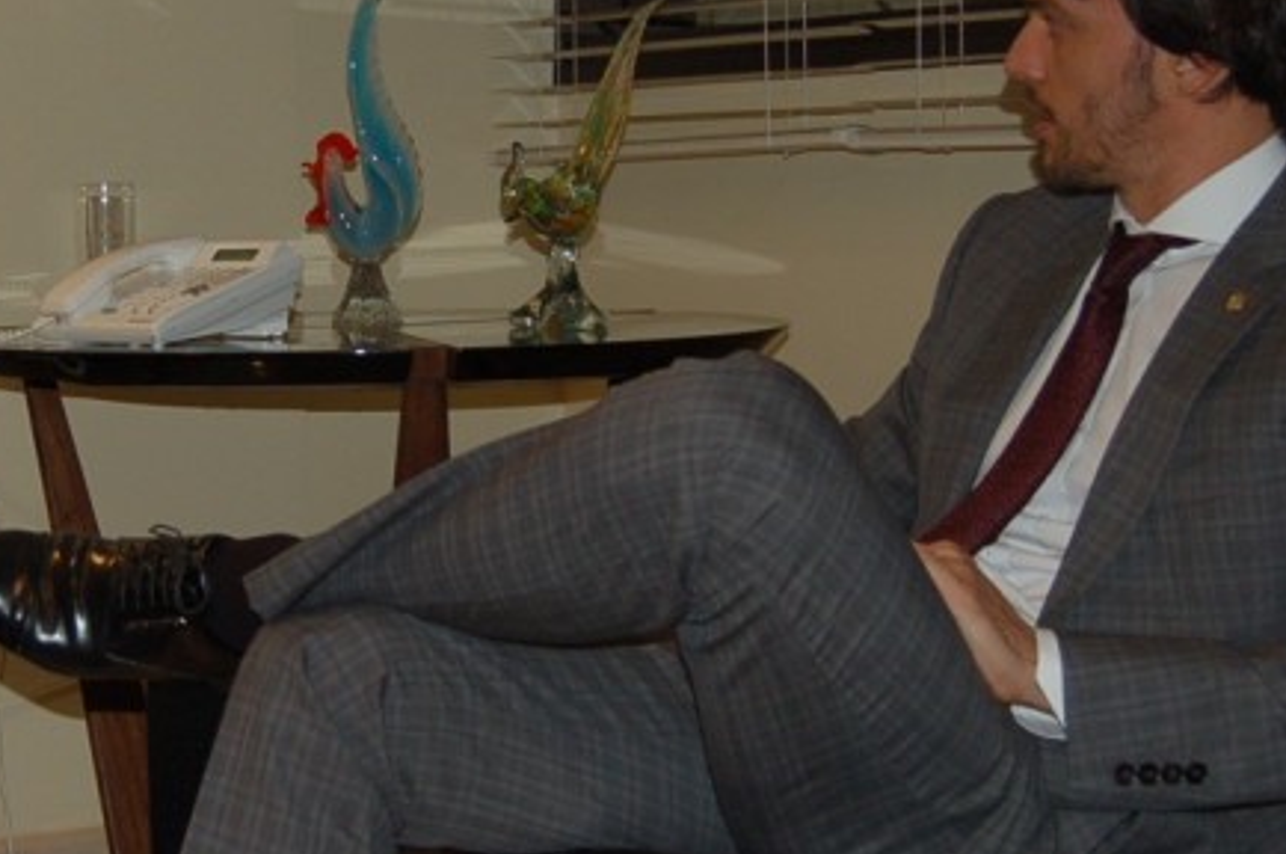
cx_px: 338
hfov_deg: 22.0
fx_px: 3282
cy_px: 317
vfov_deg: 14.8
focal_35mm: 92
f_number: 4.2
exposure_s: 1/60
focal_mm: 26
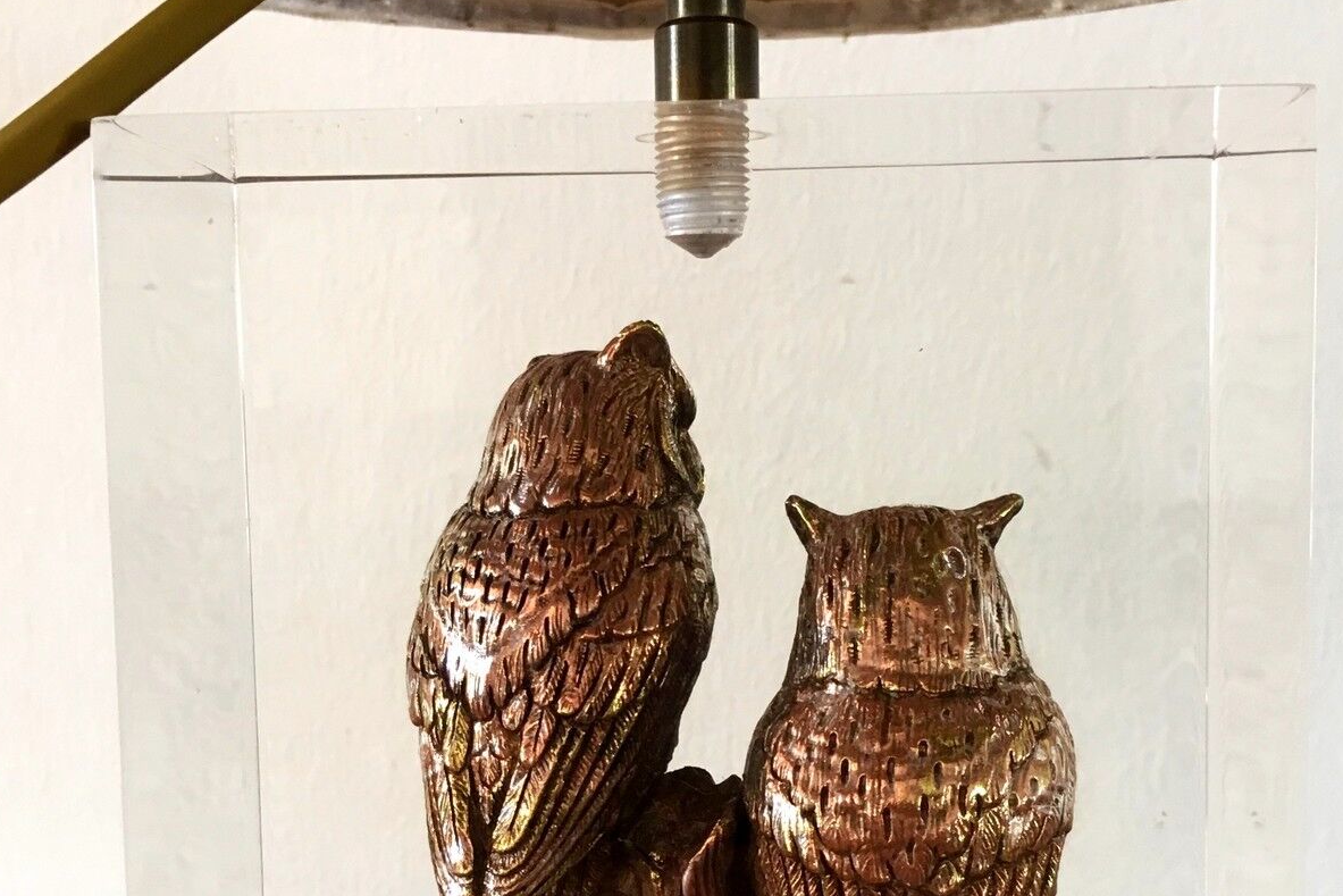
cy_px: 670
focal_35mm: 51
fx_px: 1903
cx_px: 708
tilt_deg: -7.4
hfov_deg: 38.9
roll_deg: +2.6
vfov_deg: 26.2
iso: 125
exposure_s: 1/33
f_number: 2.2
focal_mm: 4.15
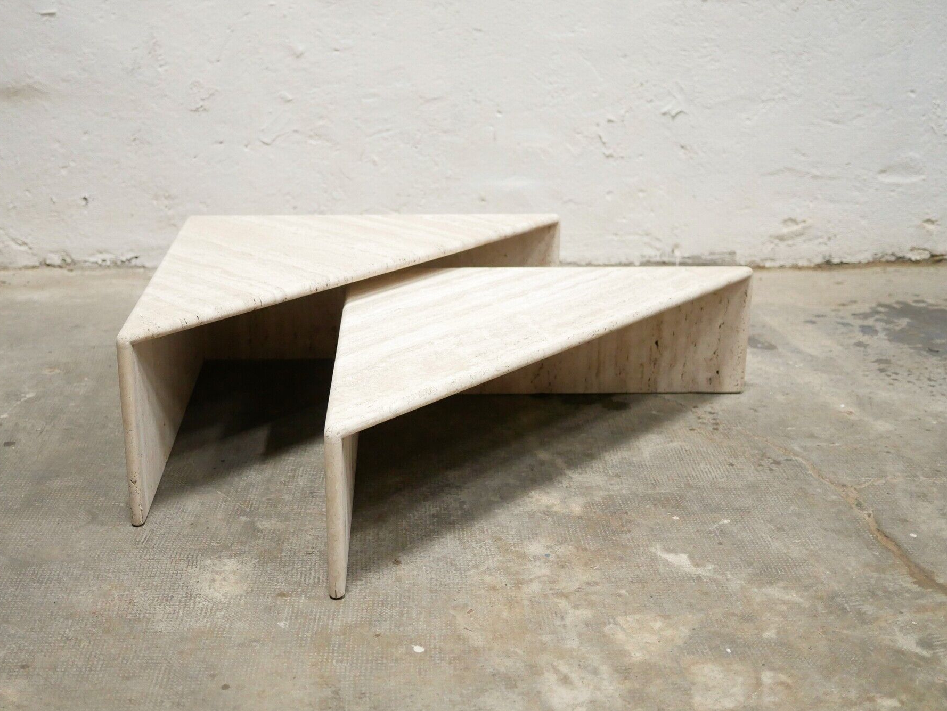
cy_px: 313
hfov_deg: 42.0
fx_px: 1232
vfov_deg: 32.2
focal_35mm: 45
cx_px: 442
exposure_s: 1/60
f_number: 1.7
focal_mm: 20
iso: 1600
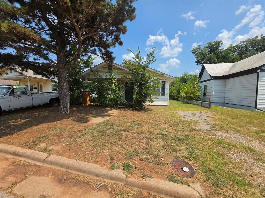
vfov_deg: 89.9
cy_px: 99
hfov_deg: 106.2
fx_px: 100
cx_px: 132
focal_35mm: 13
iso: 32
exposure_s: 1/1756
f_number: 1.9
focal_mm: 2.2
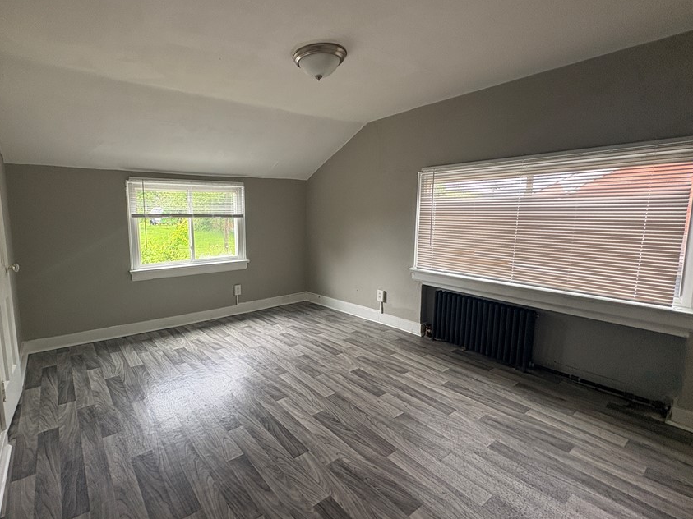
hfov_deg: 89.9
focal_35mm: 17
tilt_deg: -6.8
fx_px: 340
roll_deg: +1.2
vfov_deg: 74.7
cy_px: 251
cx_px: 278
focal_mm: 2.22
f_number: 2.2
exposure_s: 1/99
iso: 125
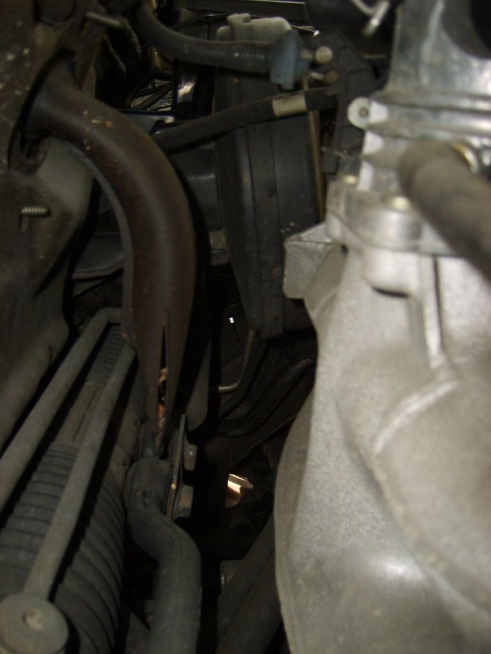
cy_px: 327
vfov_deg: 52.6
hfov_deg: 40.7
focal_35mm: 35
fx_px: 662
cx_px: 246
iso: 100
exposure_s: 1/45
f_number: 2.8
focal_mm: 5.8
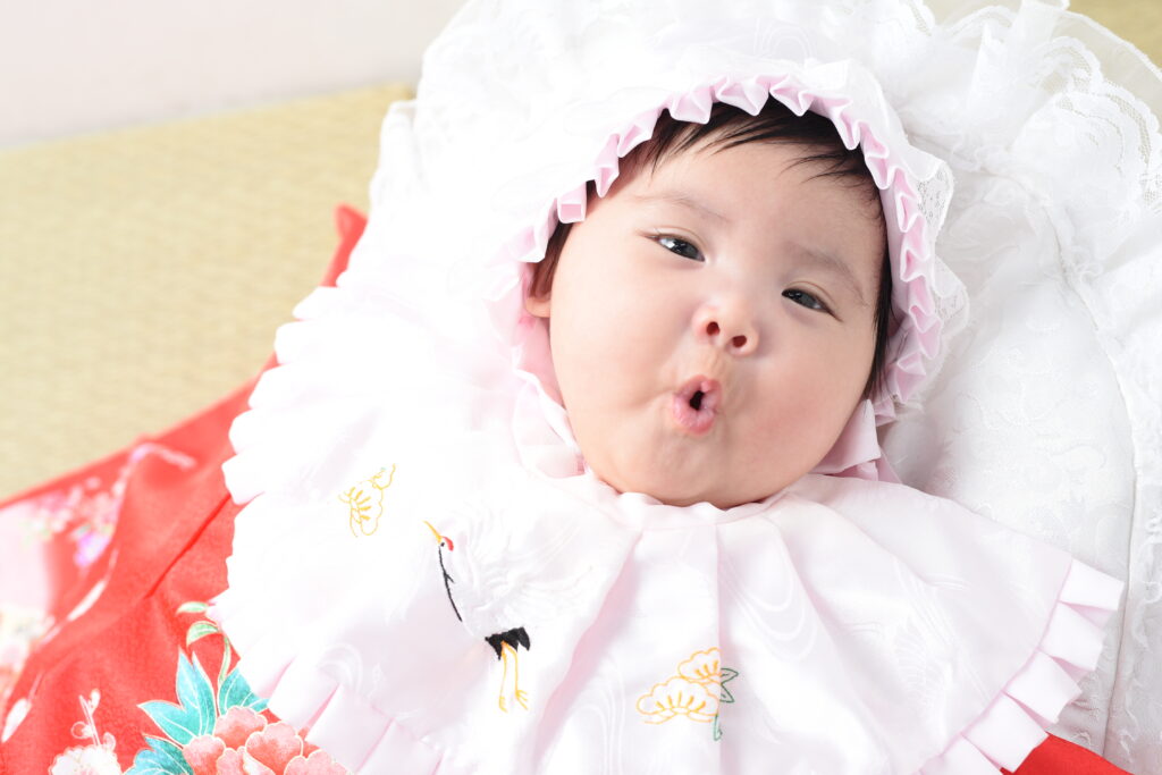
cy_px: 388
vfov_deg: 27.0
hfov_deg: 39.6
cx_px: 581
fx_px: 1614
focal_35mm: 50
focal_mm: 50
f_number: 5
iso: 500
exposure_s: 1/200
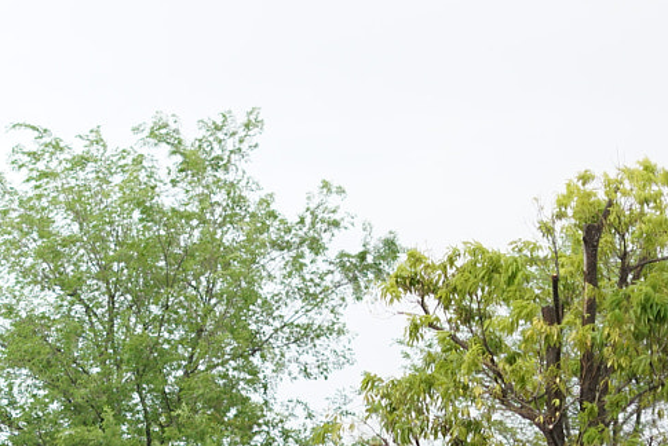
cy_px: 368
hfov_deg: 11.8
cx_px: -366
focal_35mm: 165
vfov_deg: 8.3
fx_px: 3063
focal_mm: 50
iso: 500
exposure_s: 1/6400
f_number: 2
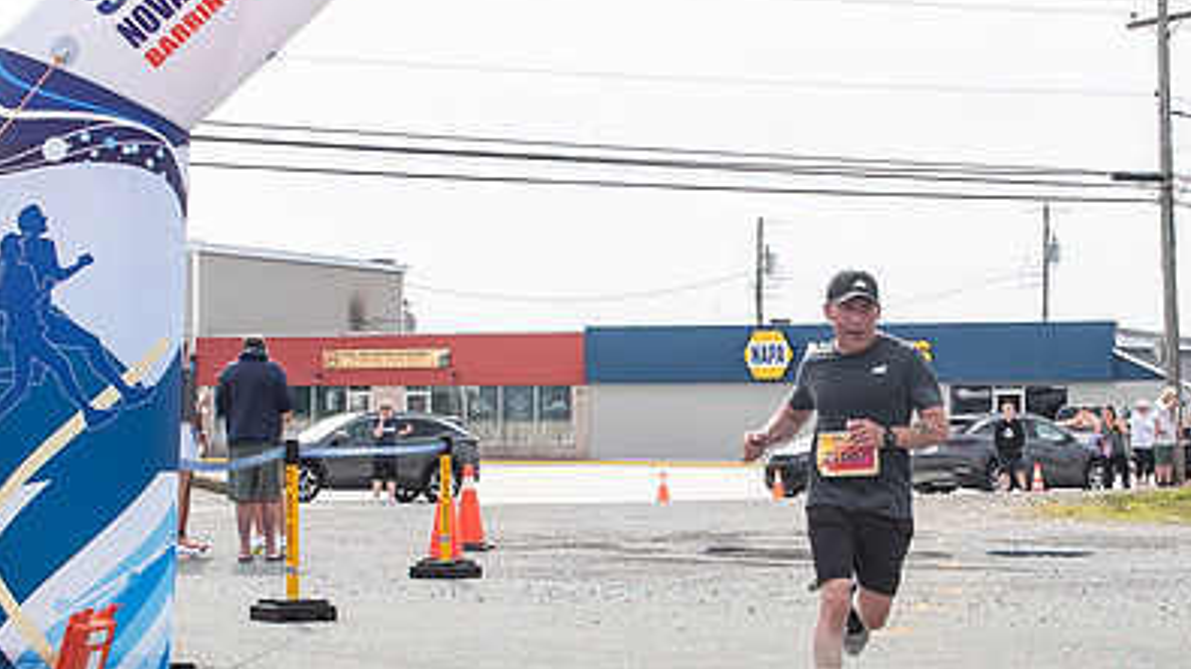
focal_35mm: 93
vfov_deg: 13.0
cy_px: 372
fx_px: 2936
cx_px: 804
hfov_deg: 22.8
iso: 800
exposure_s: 1/3200
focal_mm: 32
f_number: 4
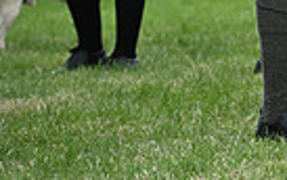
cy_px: -183
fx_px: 3446
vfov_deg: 3.0
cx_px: 580
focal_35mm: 440
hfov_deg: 4.7
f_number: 4
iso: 280
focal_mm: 102
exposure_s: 1/1250
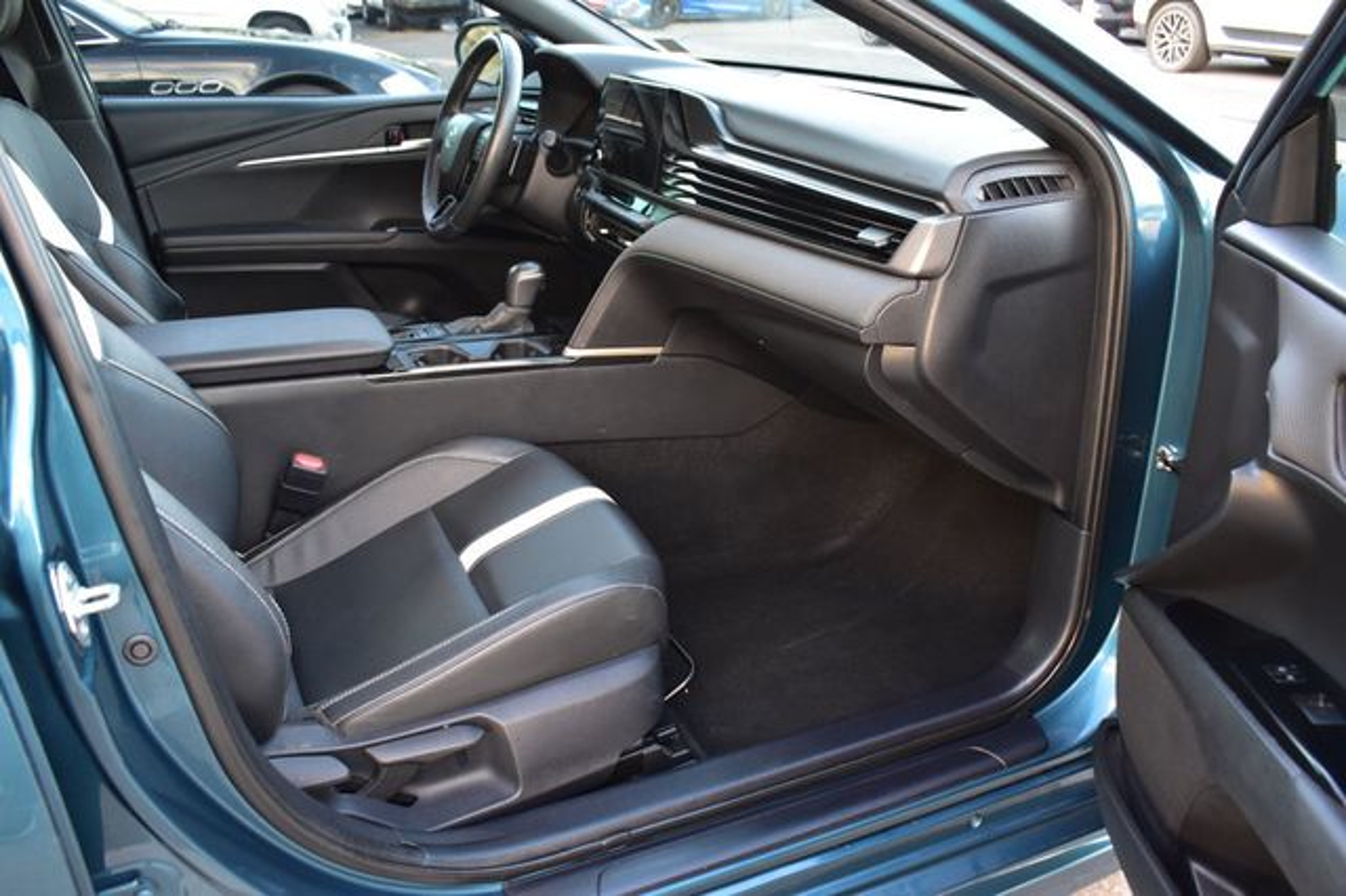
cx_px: 673
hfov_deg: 62.0
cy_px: 448
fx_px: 1121
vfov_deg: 43.6
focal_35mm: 30
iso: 800
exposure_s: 1/15
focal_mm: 20
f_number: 6.3
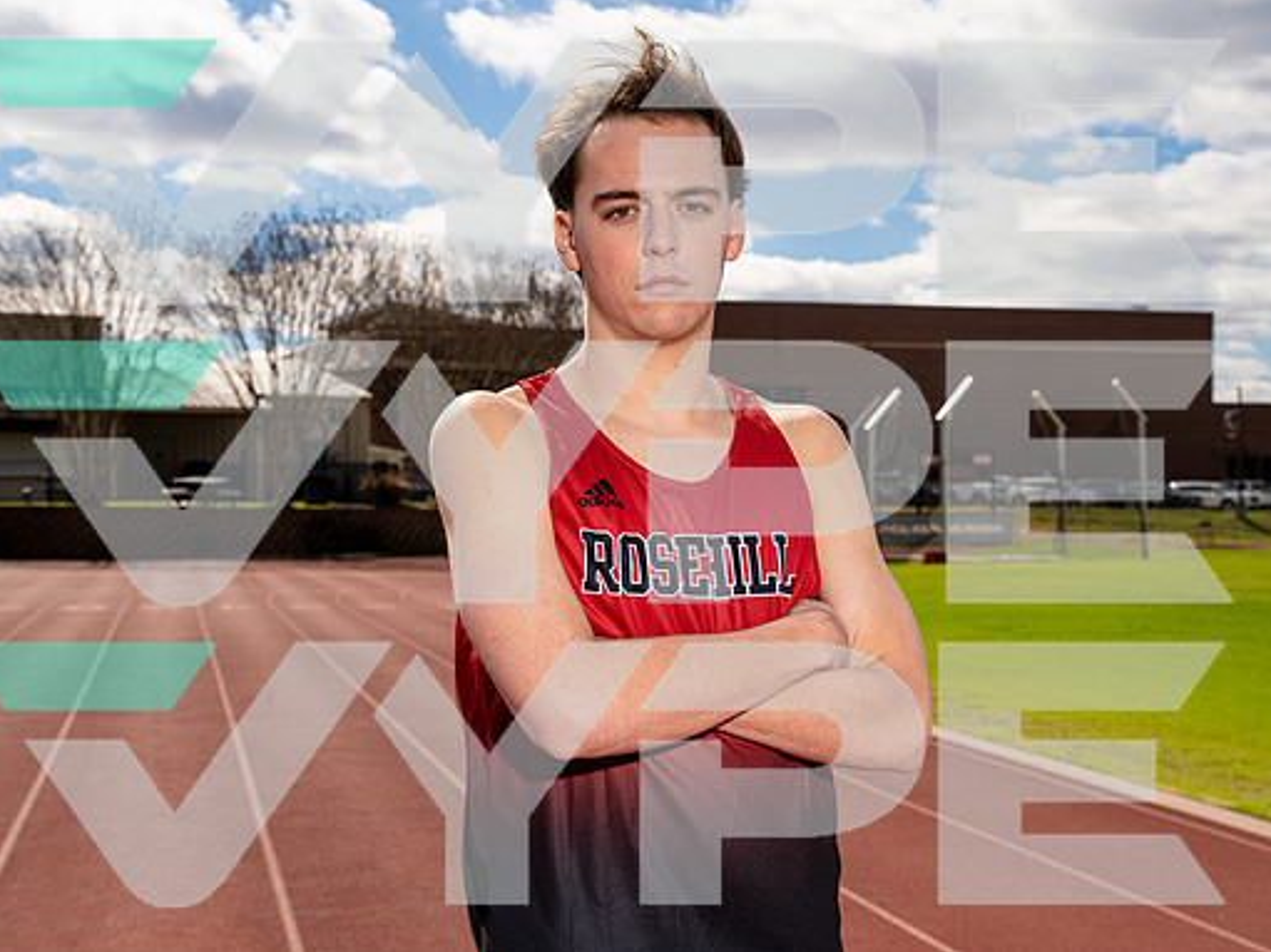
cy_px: 474
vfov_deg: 24.4
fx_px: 2203
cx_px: 599
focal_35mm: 60
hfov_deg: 32.2
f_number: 9
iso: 100
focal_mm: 55
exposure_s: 1/250
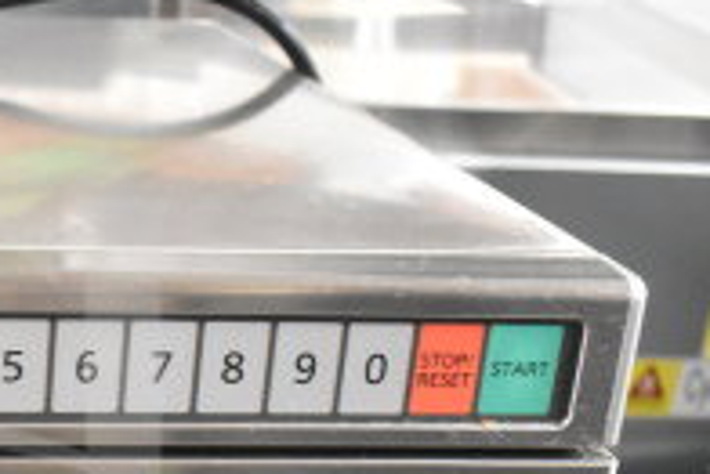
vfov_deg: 15.9
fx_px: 1658
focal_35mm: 84
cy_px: 487
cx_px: -152
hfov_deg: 22.2
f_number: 3.5
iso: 6400
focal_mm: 18
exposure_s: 1/30
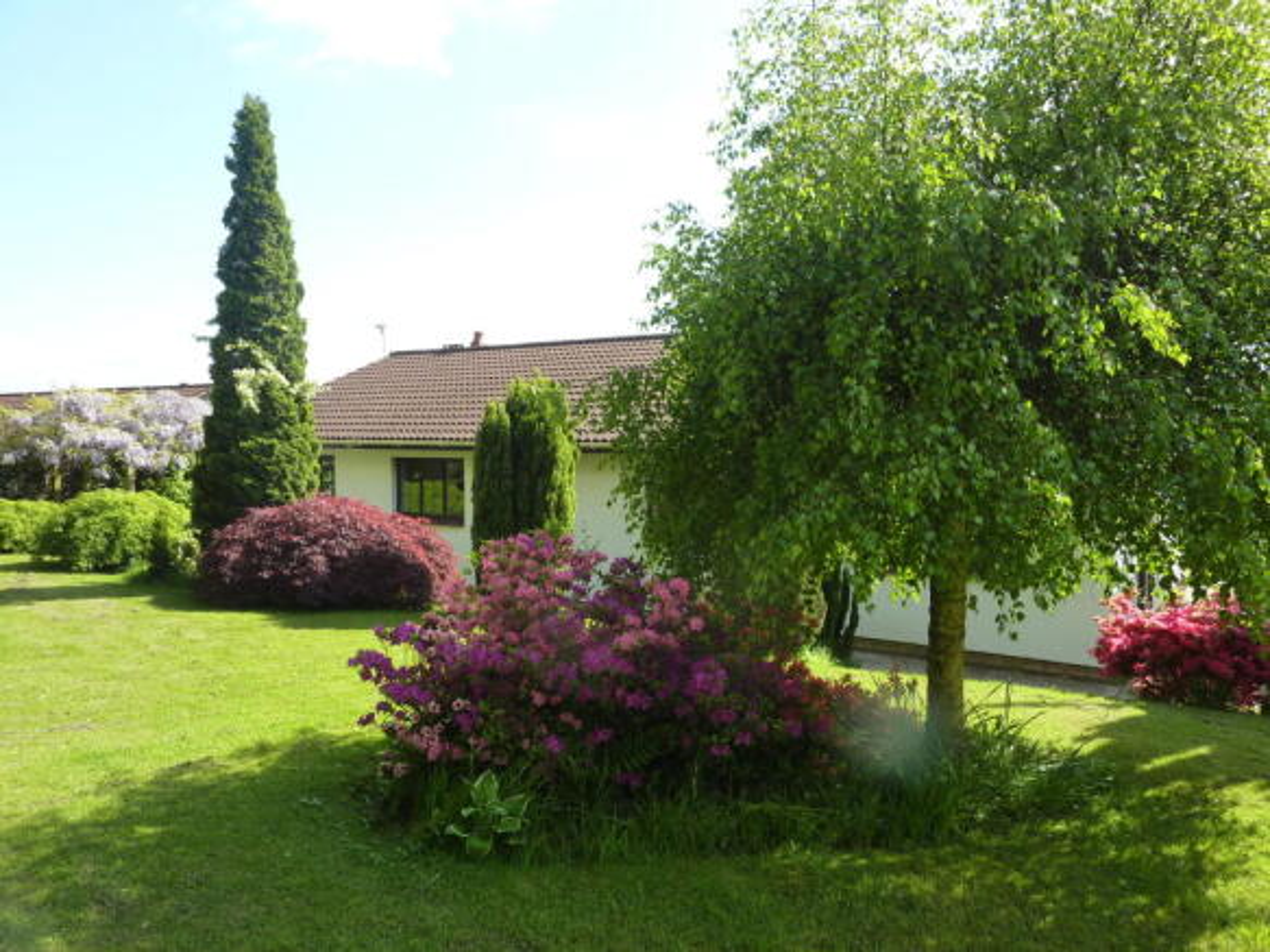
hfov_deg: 69.4
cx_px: 635
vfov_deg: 54.9
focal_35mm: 25
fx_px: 917
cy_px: 476
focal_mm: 4.1
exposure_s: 1/200
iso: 125
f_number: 4
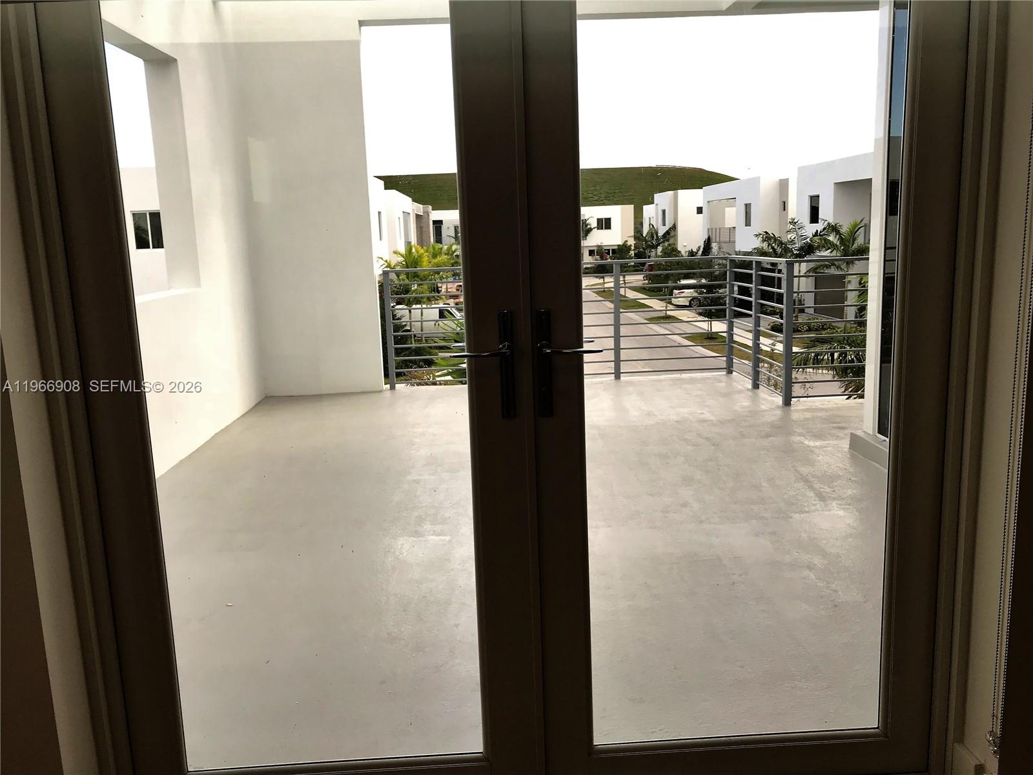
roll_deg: +1.5
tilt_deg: -9.2
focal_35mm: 28
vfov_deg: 49.7
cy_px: 388
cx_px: 516
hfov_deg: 63.4
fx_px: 836
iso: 20
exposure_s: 1/149
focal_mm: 3.99
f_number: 1.8
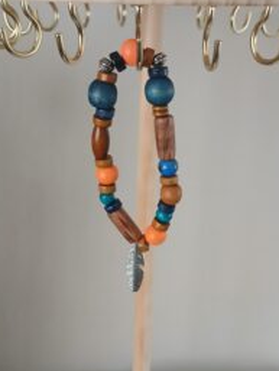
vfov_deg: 44.8
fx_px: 451
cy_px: 189
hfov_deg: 34.4
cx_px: 139
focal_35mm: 42
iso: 400
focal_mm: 3.98
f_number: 1.8
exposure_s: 1/25
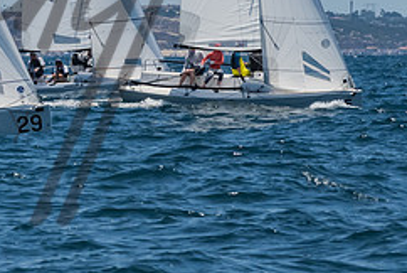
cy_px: -8
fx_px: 7222
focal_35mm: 638
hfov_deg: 3.2
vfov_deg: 2.2
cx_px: -44
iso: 640
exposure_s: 1/1600
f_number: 14
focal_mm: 165
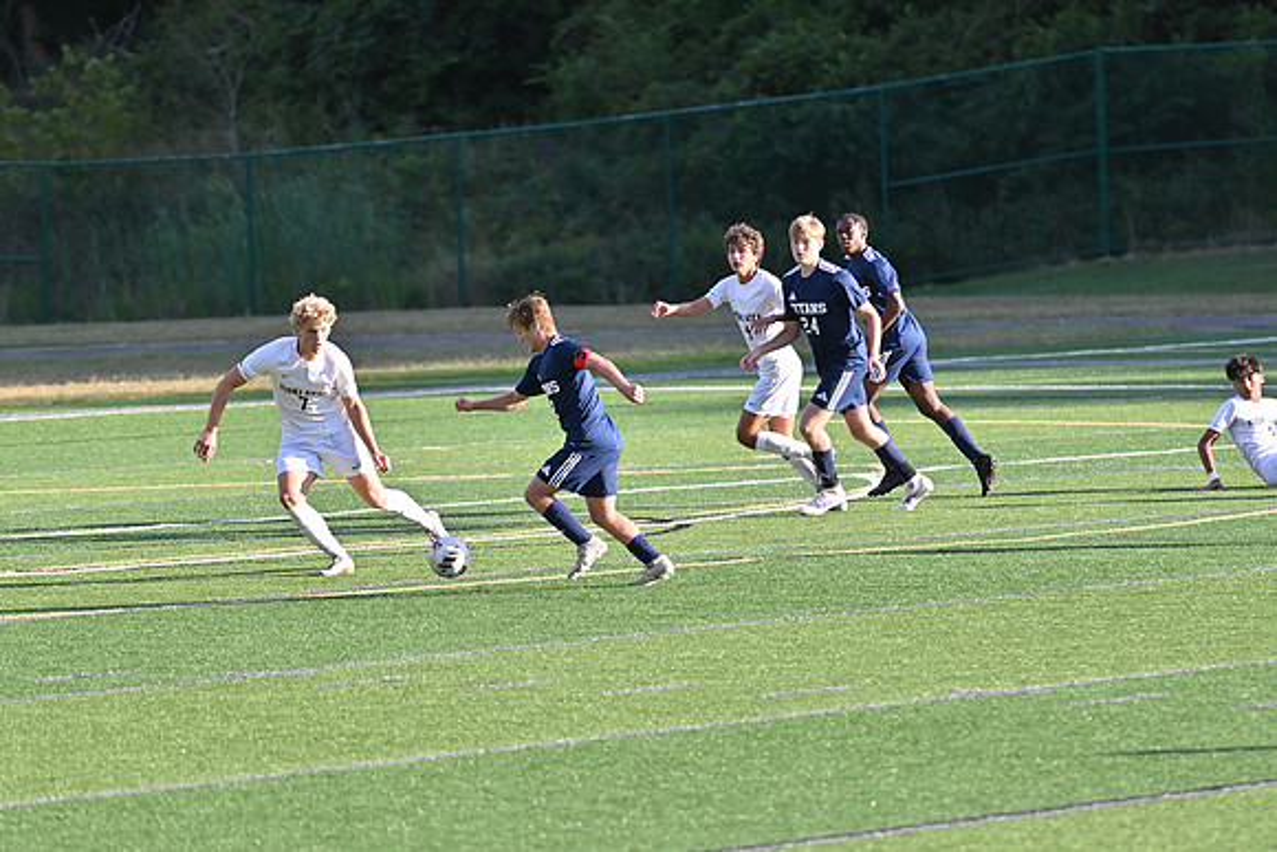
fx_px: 10644
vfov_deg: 4.6
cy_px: 426
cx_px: 638
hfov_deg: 6.9
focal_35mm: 300
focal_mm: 200
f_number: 2.8
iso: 200
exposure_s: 1/1600
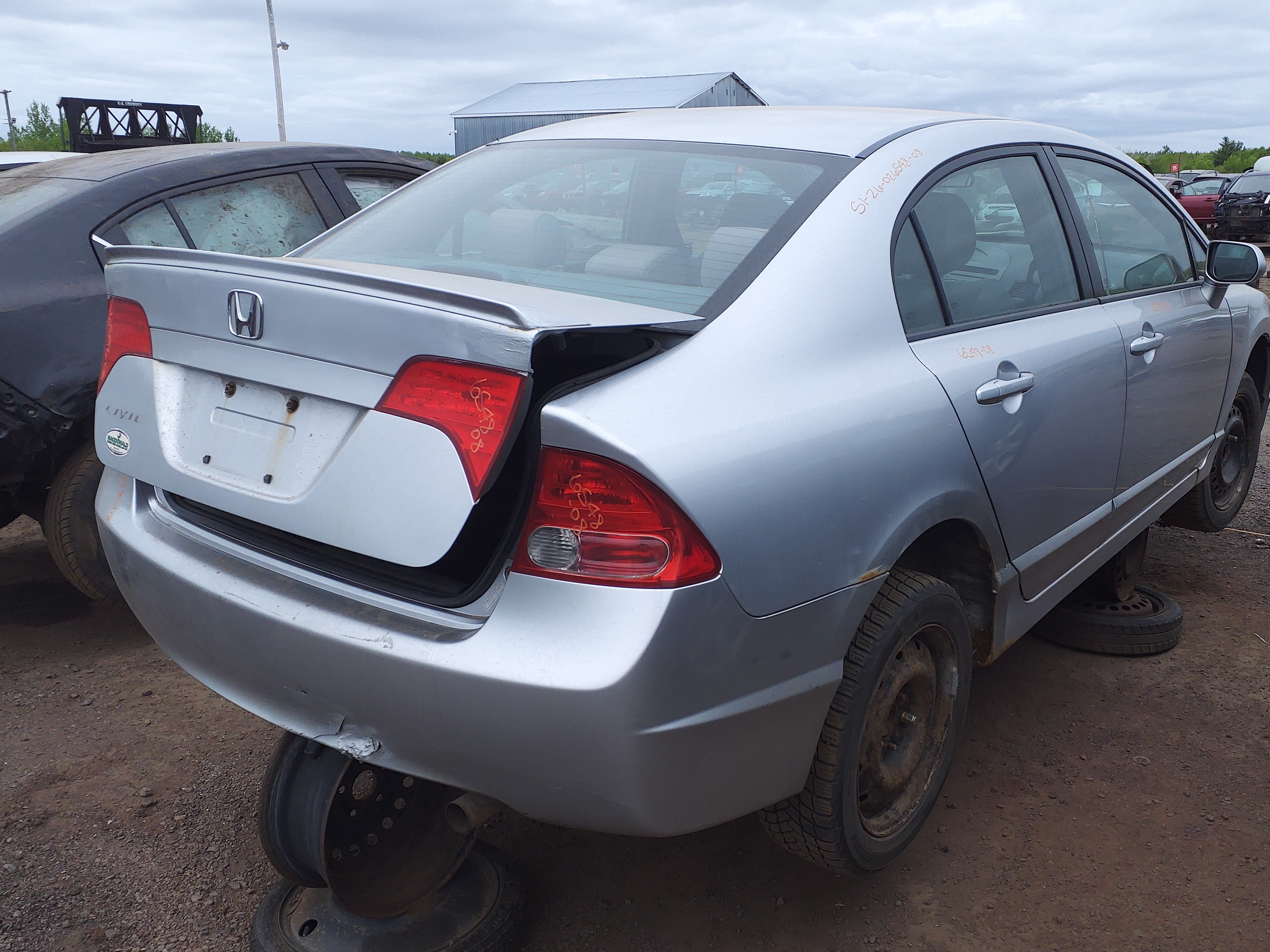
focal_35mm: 30
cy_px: 492
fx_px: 1101
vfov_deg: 46.8
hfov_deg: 59.8
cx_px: 708
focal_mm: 3.58
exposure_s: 1/794
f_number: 1.9
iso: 40
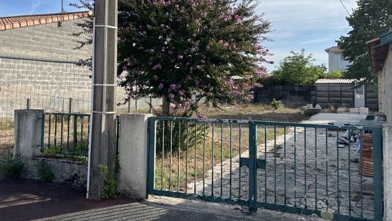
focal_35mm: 36
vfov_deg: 32.6
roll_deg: -0.5
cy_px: 73
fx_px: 374
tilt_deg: +2.9
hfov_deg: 55.3
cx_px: 207
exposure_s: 1/3311
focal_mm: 5.1
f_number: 1.6
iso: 50
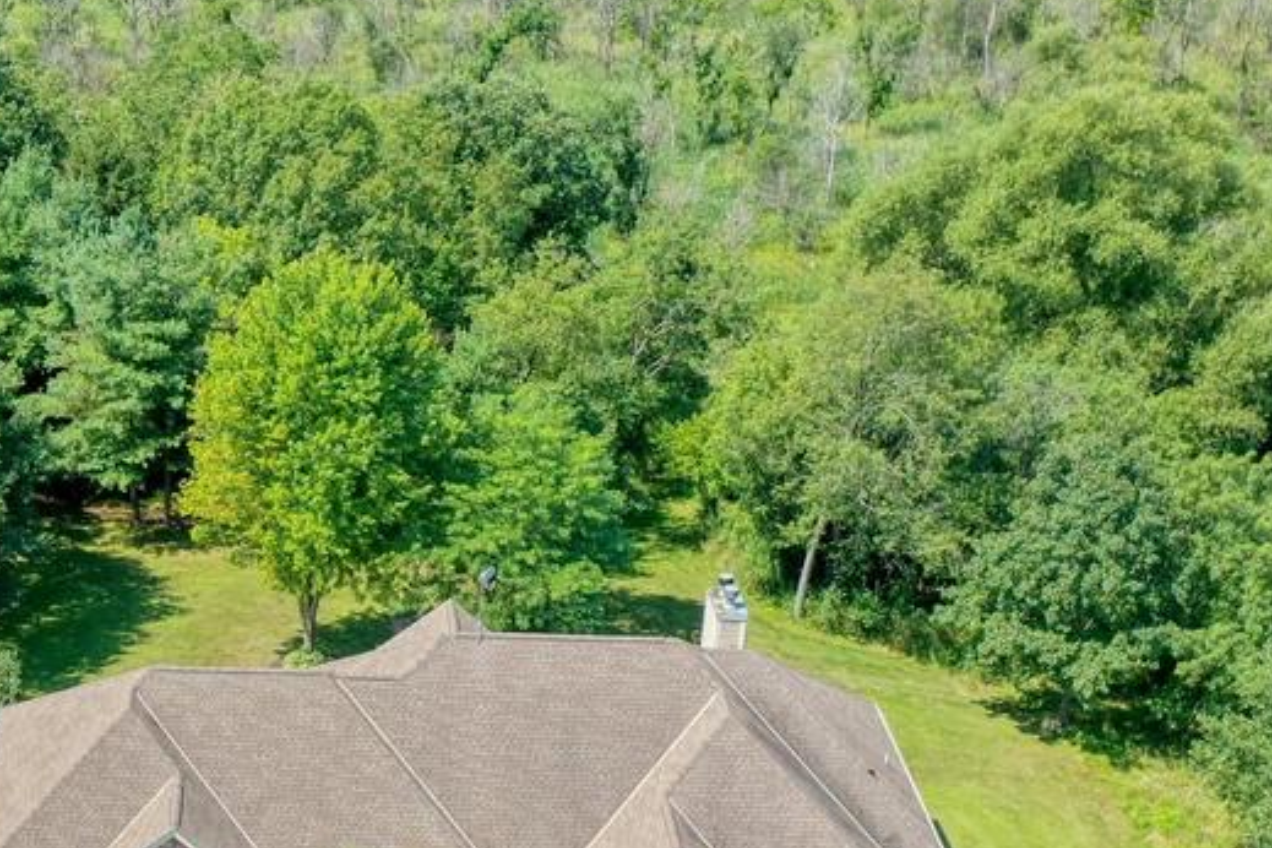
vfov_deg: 19.5
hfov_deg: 27.4
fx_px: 2438
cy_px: 695
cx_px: -37
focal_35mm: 69
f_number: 4
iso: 100
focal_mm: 10.3
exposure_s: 1/80
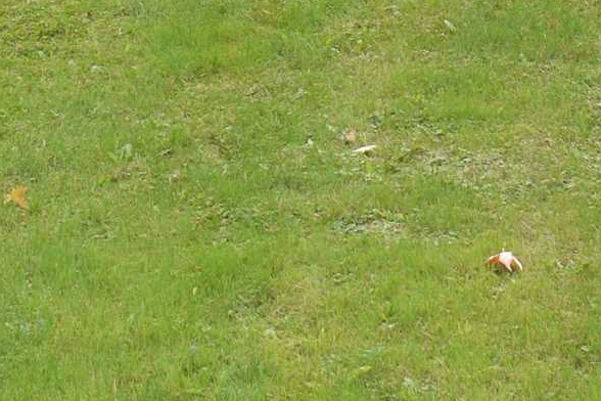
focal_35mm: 188
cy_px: -399
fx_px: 3138
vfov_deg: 7.0
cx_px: 146
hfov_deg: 10.9
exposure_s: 1/160
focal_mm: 24
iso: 100
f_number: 6.3
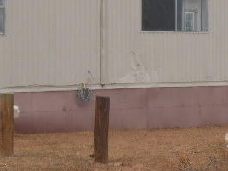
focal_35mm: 98
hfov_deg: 20.0
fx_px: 645
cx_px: 83
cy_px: 61
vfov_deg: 15.1
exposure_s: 1/400
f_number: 3.9
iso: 80
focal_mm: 7.2
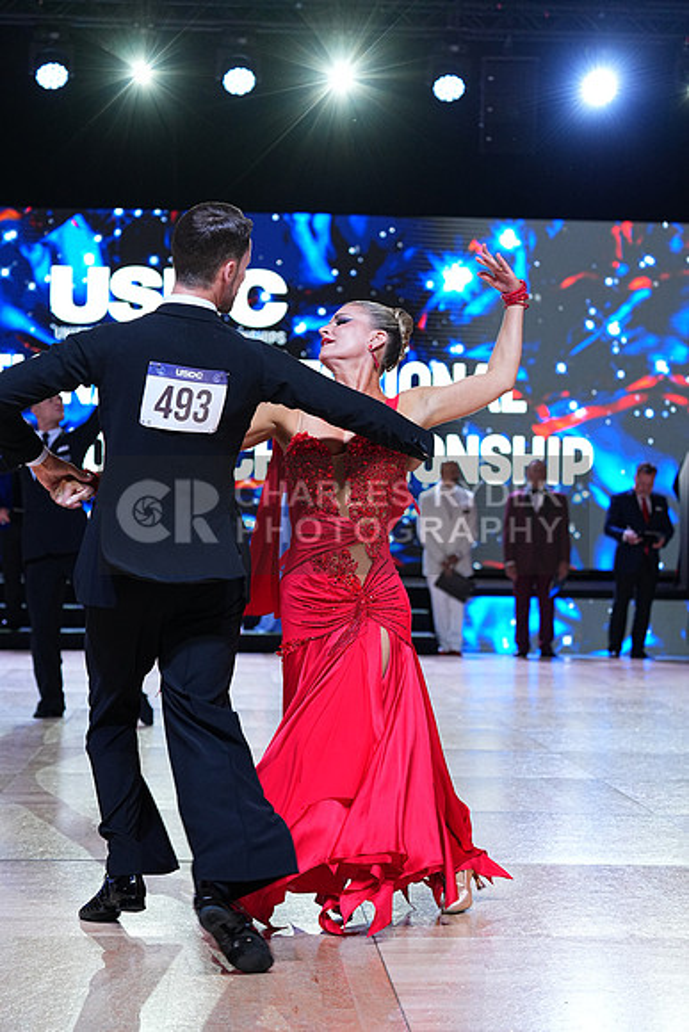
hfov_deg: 19.5
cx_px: 344
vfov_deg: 28.8
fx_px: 2008
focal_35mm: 70
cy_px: 516
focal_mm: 70
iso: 1250
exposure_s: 1/500
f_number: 4
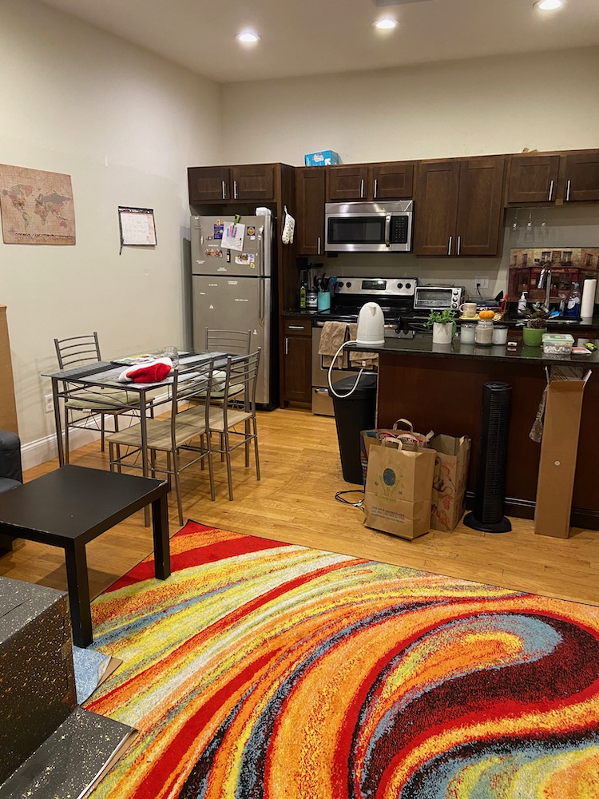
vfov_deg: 67.3
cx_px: 300
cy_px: 400
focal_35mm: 26
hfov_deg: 53.1
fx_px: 600
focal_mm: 4.25
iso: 320
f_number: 1.8
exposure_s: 1/60
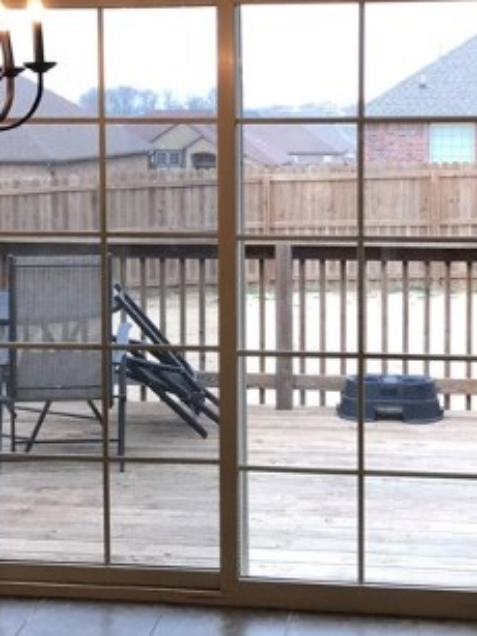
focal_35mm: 70
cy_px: 230
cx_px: 253
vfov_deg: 27.7
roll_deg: +0.1
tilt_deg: -2.7
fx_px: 1287
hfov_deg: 21.0
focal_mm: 3.99
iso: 25
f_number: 1.8
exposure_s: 1/40
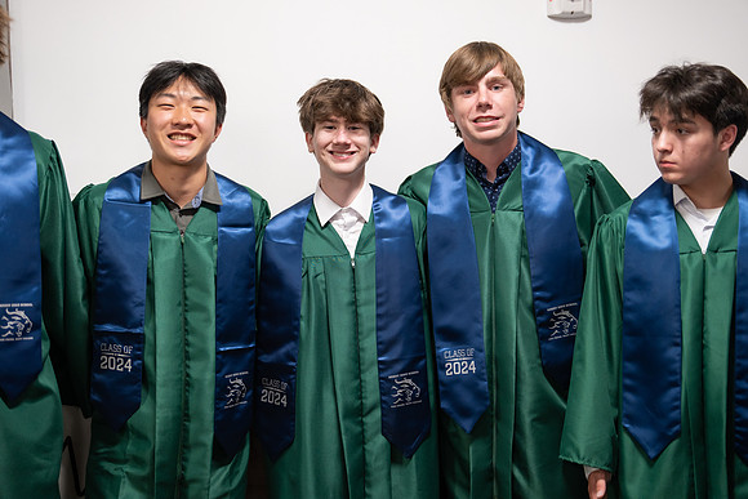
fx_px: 1039
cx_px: 374
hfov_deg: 39.6
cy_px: 250
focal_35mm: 50
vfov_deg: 27.0
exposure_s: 1/320
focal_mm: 50
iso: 500
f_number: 1.2
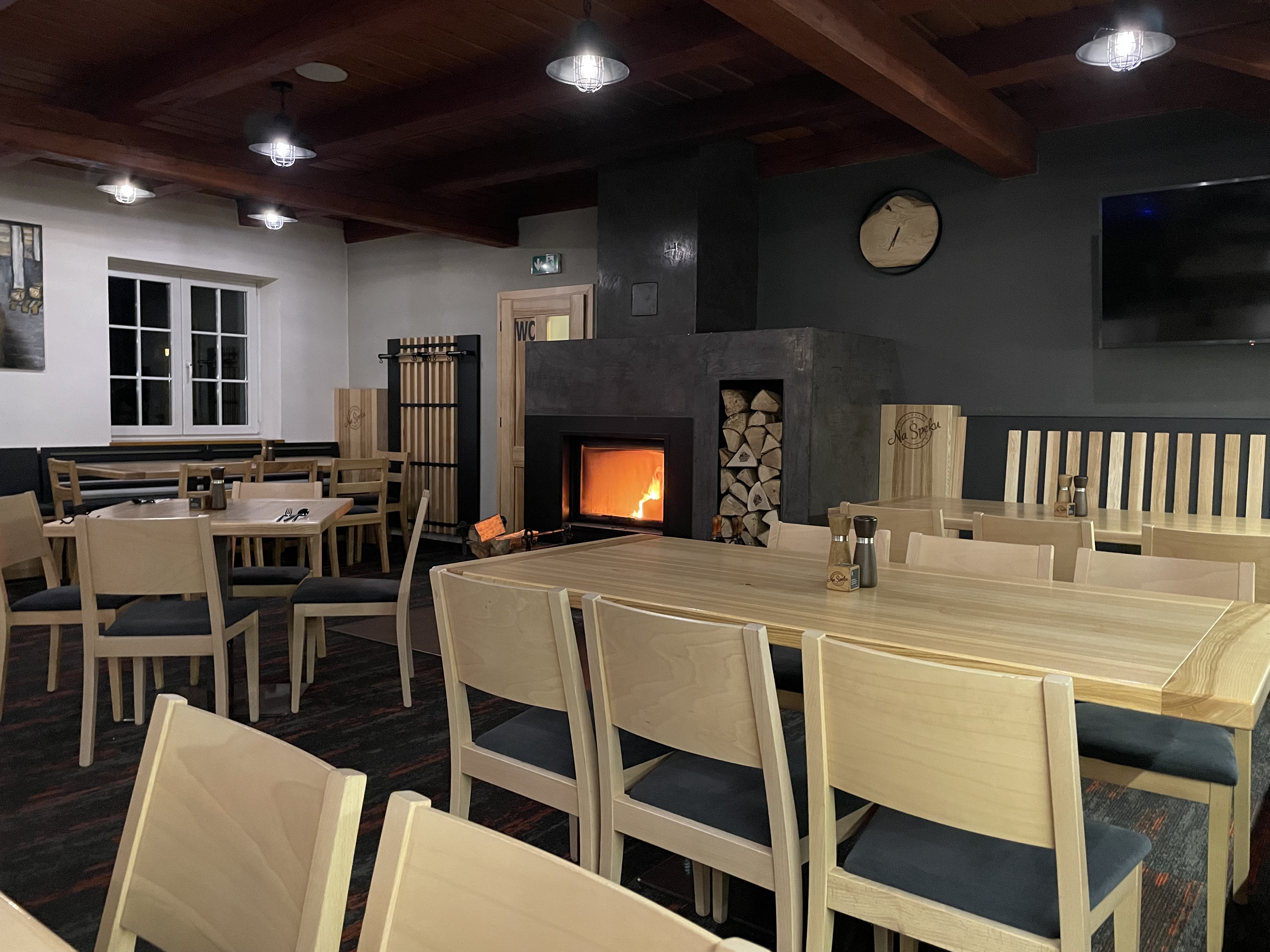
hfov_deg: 67.3
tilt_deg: -2.5
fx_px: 954
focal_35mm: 26
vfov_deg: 53.1
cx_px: 635
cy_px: 476
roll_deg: -1.0
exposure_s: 1/25
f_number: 1.6
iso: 640
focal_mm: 4.2
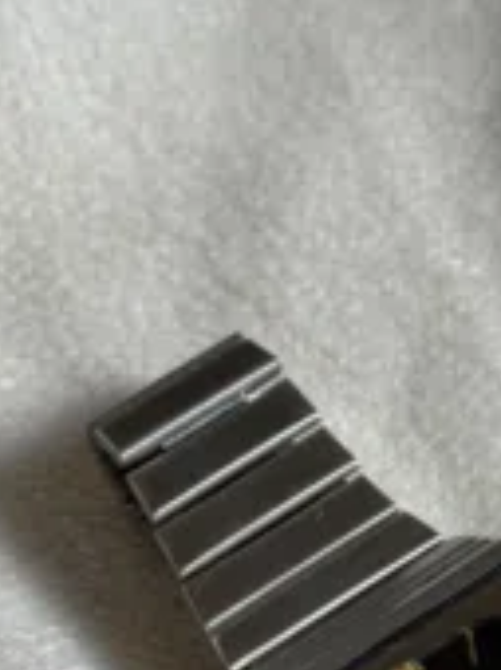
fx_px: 2186
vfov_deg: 17.1
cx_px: 544
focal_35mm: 113
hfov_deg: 12.8
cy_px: 658
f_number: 1.78
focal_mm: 6.76
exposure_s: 1/123
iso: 64
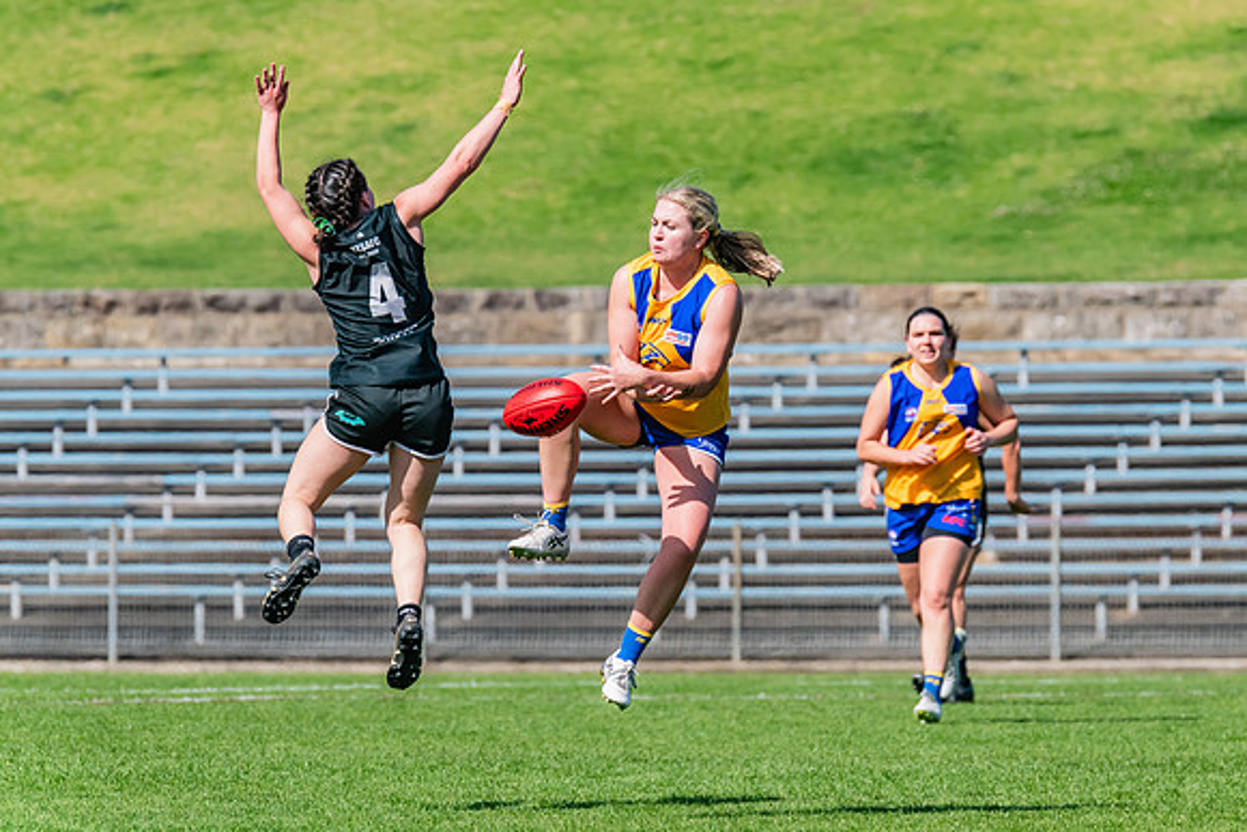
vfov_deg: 2.7
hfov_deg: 4.0
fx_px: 17876
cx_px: 726
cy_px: 333
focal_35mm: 516
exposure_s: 1/1600
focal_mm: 420
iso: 800
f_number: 10
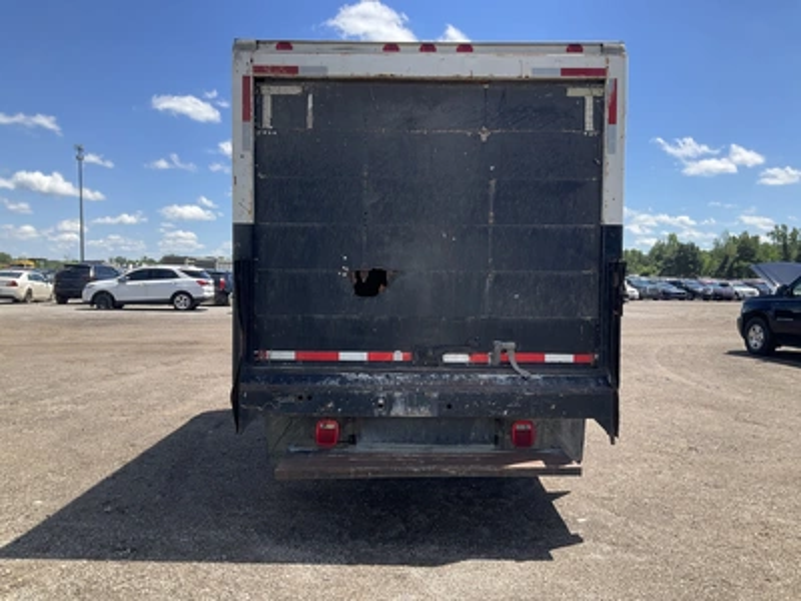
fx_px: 671
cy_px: 300
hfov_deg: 61.7
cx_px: 400
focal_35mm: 29
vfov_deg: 48.2
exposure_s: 1/1121
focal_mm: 3
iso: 25
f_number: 1.8
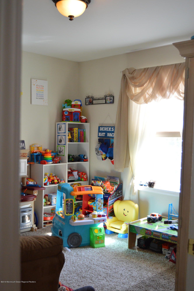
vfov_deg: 49.6
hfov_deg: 34.1
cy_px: 146
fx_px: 316
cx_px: 97
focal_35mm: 39
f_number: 4
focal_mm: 26
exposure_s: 1/100
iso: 800
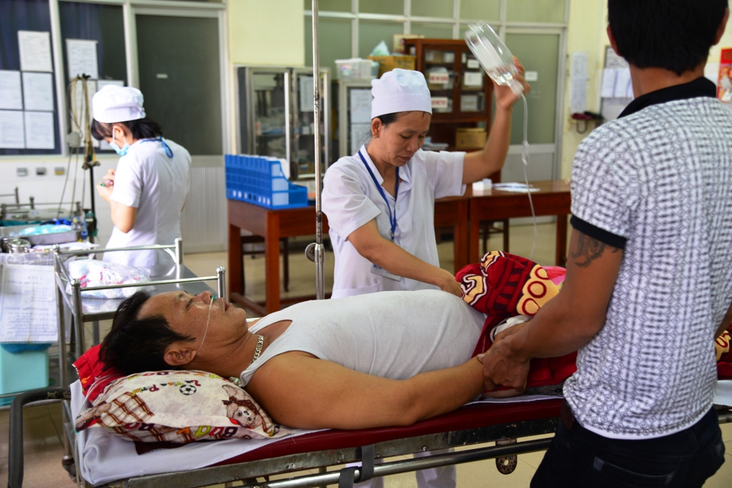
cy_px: 244
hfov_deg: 44.5
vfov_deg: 30.5
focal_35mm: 44
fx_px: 895
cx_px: 366
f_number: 4
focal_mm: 44
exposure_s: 1/50
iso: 500
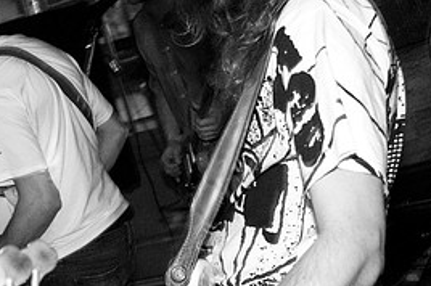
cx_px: 72
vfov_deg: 20.8
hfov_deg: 30.1
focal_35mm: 65
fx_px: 777
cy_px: 180
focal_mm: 20
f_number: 3.5
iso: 1600
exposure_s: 1/10
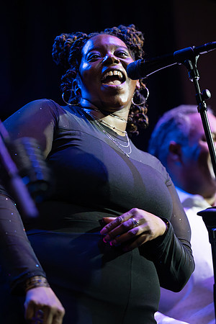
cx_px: 108
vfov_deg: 16.4
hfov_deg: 11.0
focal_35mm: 125
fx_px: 1125
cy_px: 162
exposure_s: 1/250
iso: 6400
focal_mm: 125
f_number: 2.8
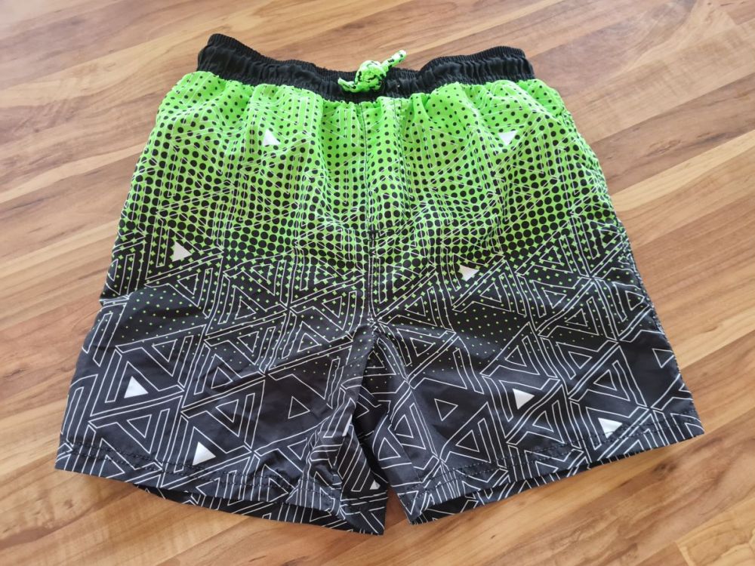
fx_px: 567
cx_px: 378
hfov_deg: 67.3
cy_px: 283
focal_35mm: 26
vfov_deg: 53.1
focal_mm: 5.4
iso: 250
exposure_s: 1/40
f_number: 1.8
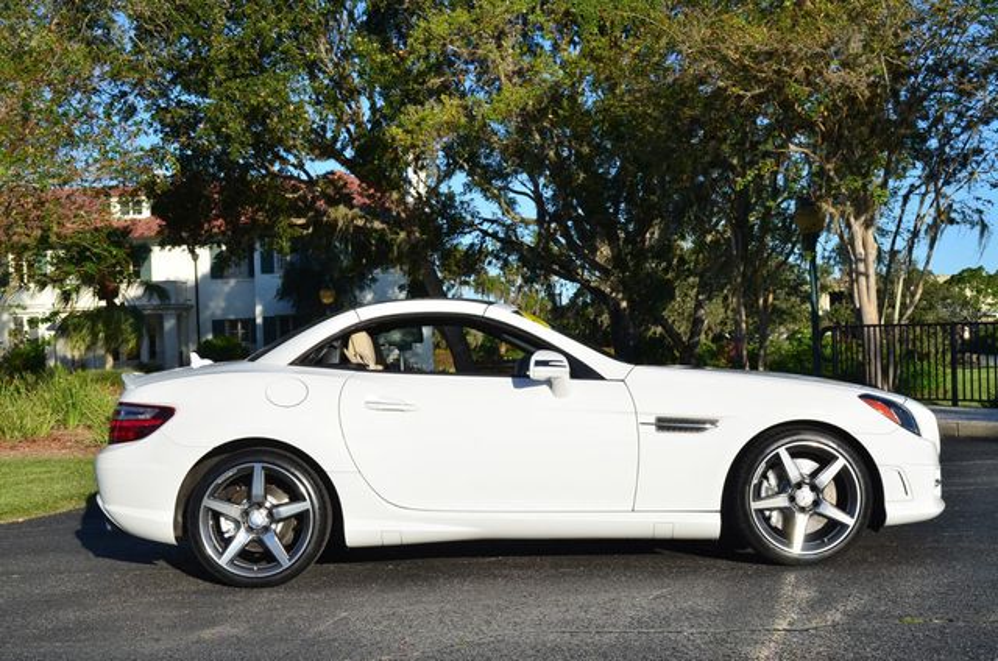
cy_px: 330
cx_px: 499
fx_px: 1245
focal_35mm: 45
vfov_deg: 29.7
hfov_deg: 43.7
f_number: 11
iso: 100
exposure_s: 1/125
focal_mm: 30
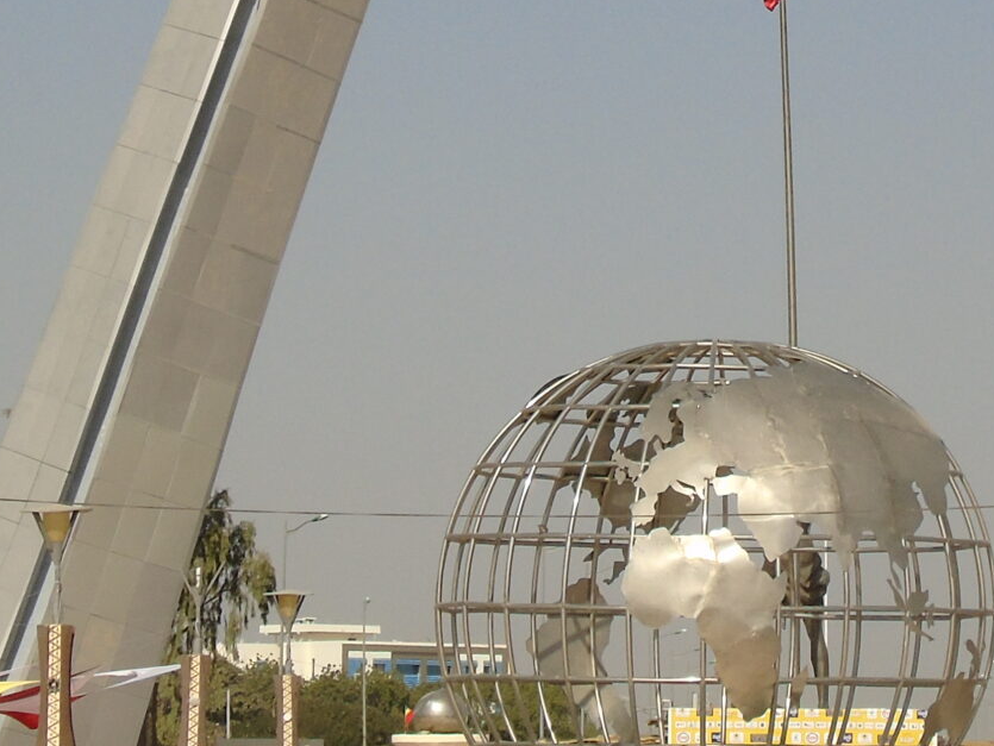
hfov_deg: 10.4
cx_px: 667
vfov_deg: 7.8
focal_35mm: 190
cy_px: 137
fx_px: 5458
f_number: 4.5
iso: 80
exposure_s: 1/1000
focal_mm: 11
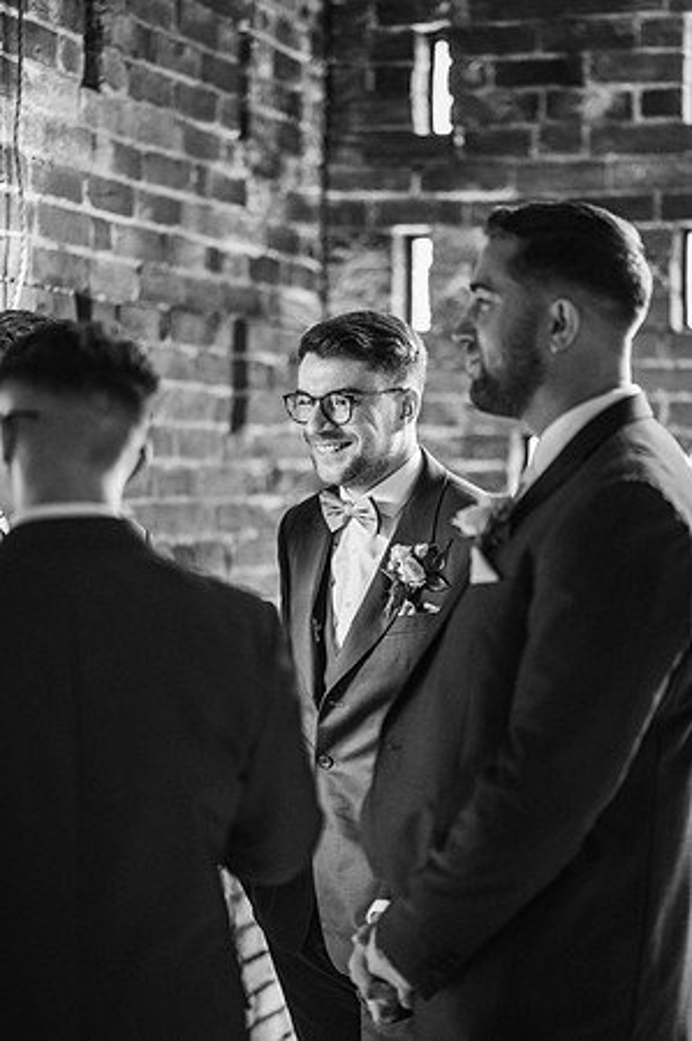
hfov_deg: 16.0
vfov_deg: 23.9
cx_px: 346
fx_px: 2456
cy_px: 520
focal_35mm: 85
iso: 2200
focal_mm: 85
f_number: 1.8
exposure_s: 1/200
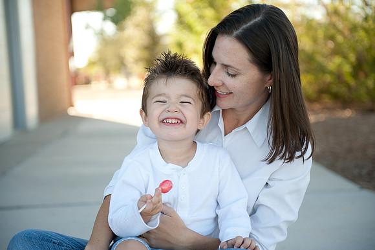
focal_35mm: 70
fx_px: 729
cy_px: 125
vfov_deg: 19.4
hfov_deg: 28.9
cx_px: 188
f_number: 2.8
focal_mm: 70
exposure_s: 1/500
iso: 200
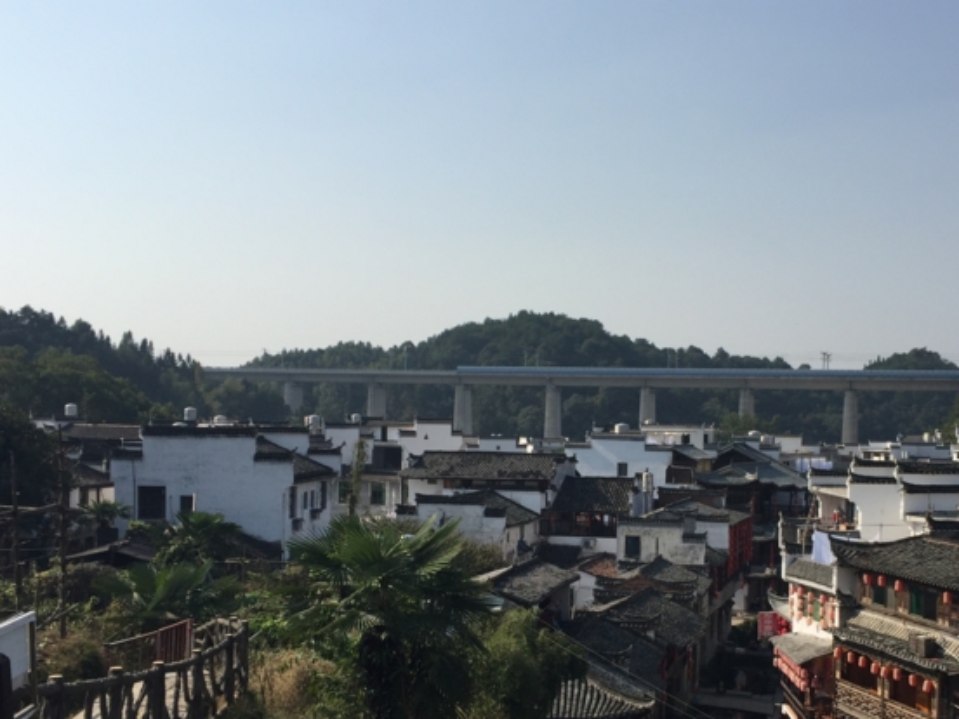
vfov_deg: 34.0
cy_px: 481
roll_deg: -1.7
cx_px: 605
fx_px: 1164
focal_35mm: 42
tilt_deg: -2.4
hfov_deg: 44.4
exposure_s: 1/2825
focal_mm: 4.15
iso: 32
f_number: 2.2
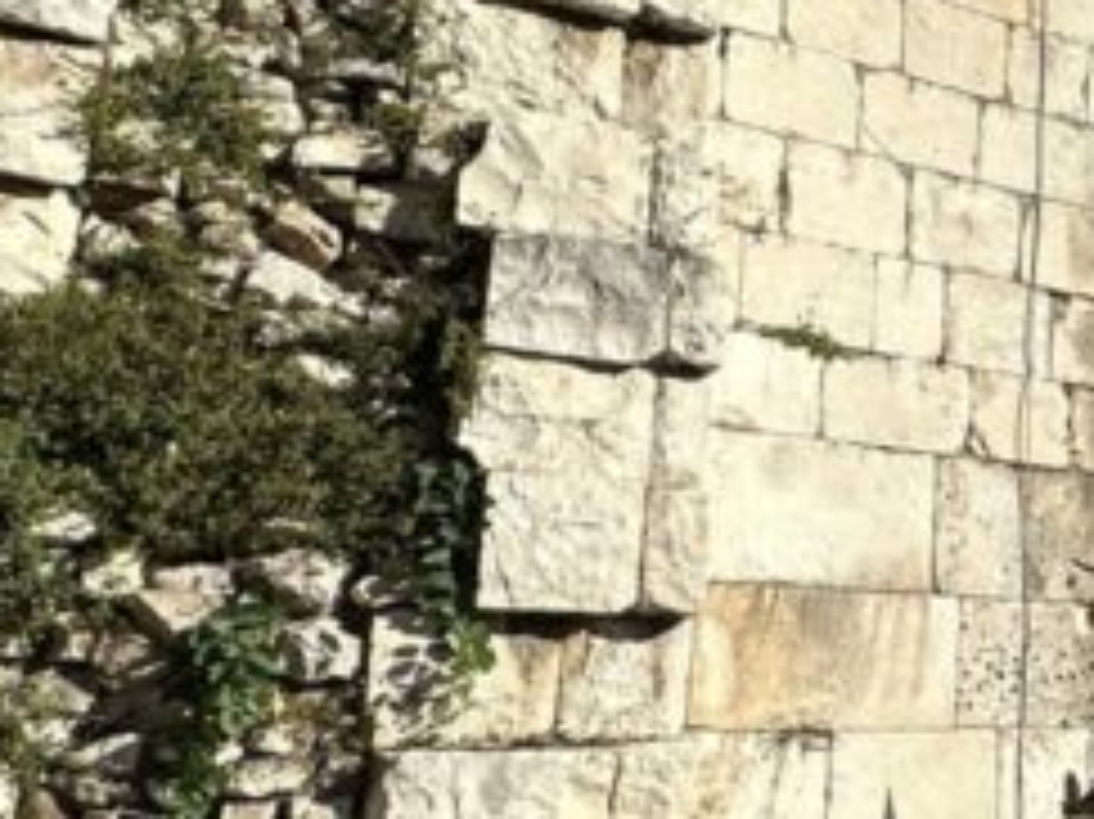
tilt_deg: +10.1
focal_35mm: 59
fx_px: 1864
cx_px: 1553
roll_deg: +1.0
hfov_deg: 26.0
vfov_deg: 24.8
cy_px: 392
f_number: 2.2
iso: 50
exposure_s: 1/3040
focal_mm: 2.22
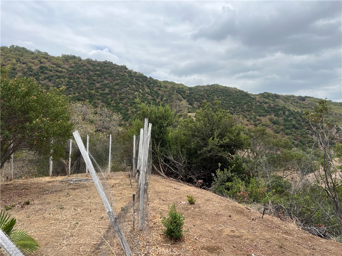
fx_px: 257
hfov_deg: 67.3
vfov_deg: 53.1
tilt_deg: -2.2
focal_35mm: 26
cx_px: 171
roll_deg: -1.0
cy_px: 128
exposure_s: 1/4444
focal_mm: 5.7
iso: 50
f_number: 1.5
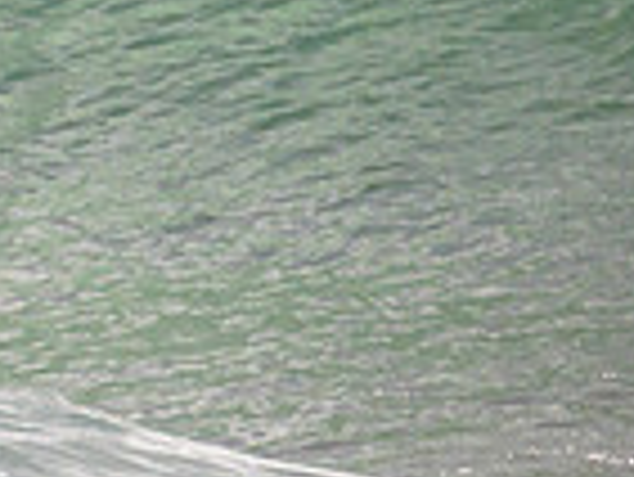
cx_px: -481
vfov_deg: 0.5
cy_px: -236
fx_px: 57889
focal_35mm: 3158
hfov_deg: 0.6
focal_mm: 800
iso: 720
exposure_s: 1/2000
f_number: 11
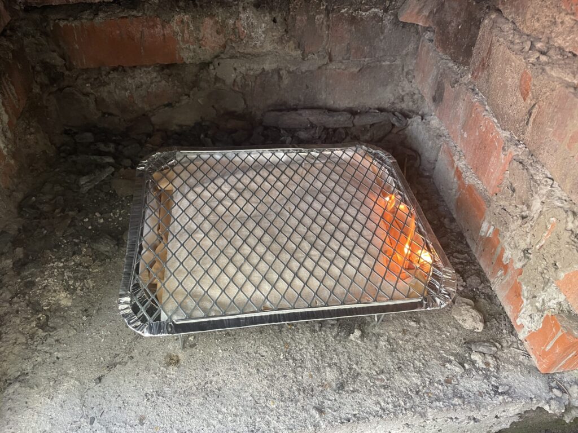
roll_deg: -3.0
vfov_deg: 53.1
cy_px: 216
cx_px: 289
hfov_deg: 67.3
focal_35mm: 26
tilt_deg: -44.0
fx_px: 434
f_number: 1.6
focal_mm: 4.2
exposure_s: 1/60
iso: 160
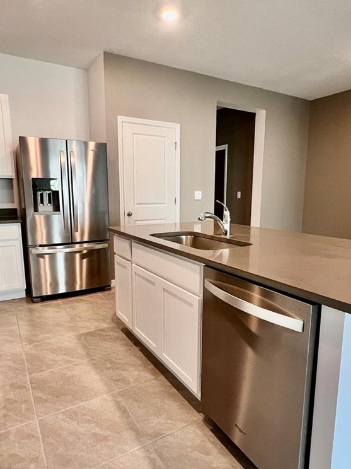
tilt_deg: -8.7
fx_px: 284
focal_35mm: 21
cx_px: 174
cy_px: 241
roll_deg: -0.3
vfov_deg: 79.0
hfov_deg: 63.4
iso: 160
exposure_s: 1/60
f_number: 1.8
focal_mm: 1.57
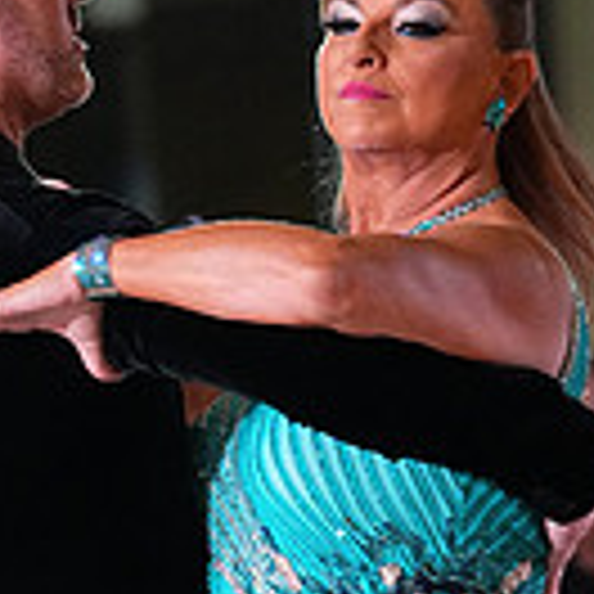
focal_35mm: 659
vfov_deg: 2.7
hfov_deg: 2.7
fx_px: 12794
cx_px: 236
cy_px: 837
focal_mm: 176
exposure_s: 1/400
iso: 6400
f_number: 4.5
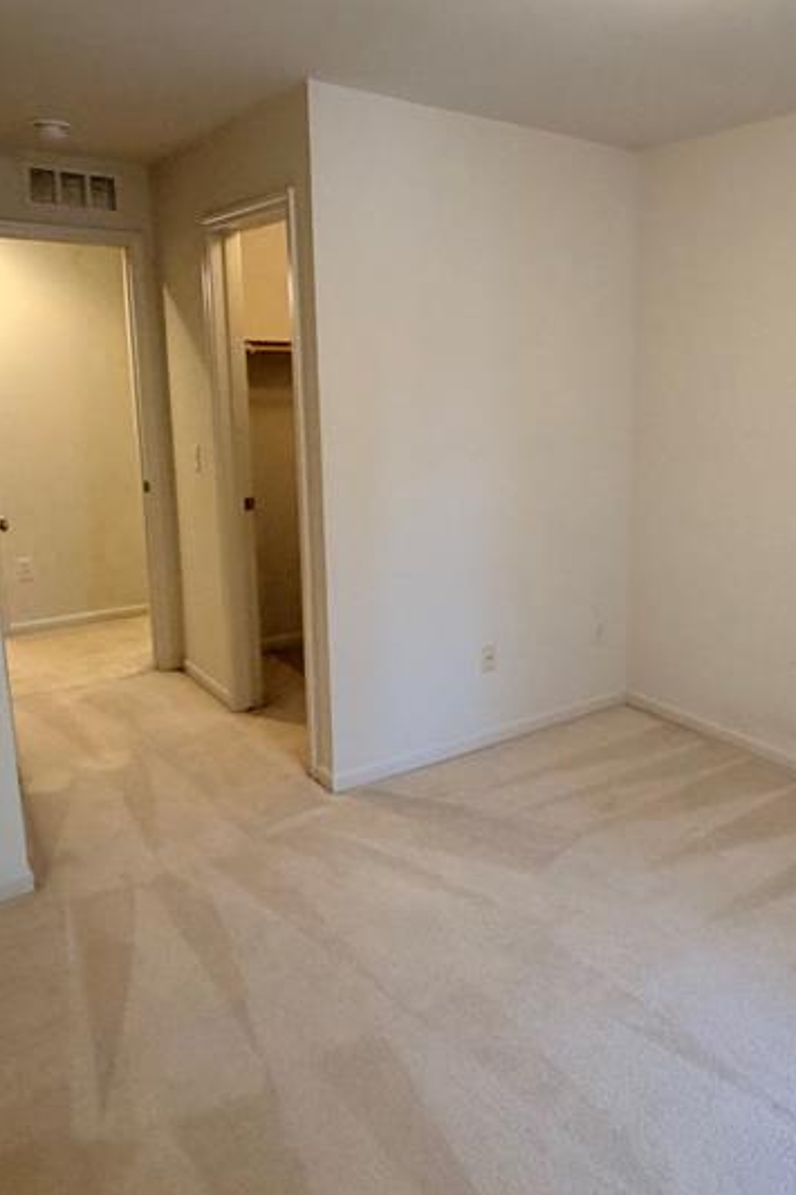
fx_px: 929
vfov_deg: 65.3
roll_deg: -0.2
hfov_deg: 45.2
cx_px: 572
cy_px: 534
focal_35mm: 28
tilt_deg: -10.6
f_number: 2.2
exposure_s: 1/60
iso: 320
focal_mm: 2.22
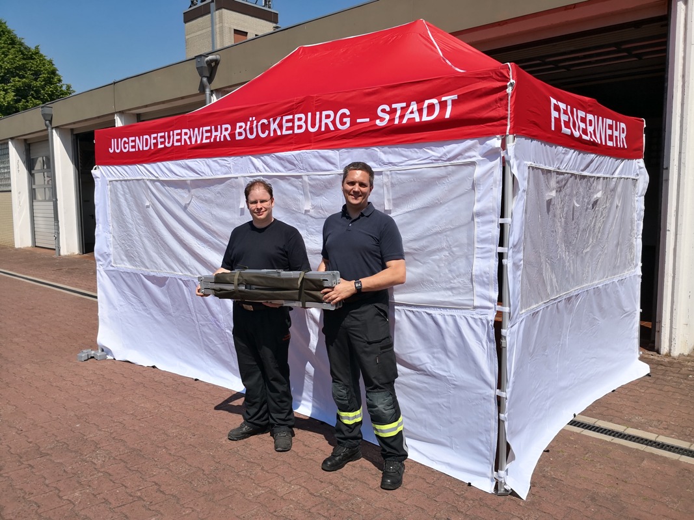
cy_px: 260
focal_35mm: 27
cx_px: 347
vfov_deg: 51.3
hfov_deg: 65.3
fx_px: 541
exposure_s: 1/3704
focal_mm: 3.95
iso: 50
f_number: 1.6
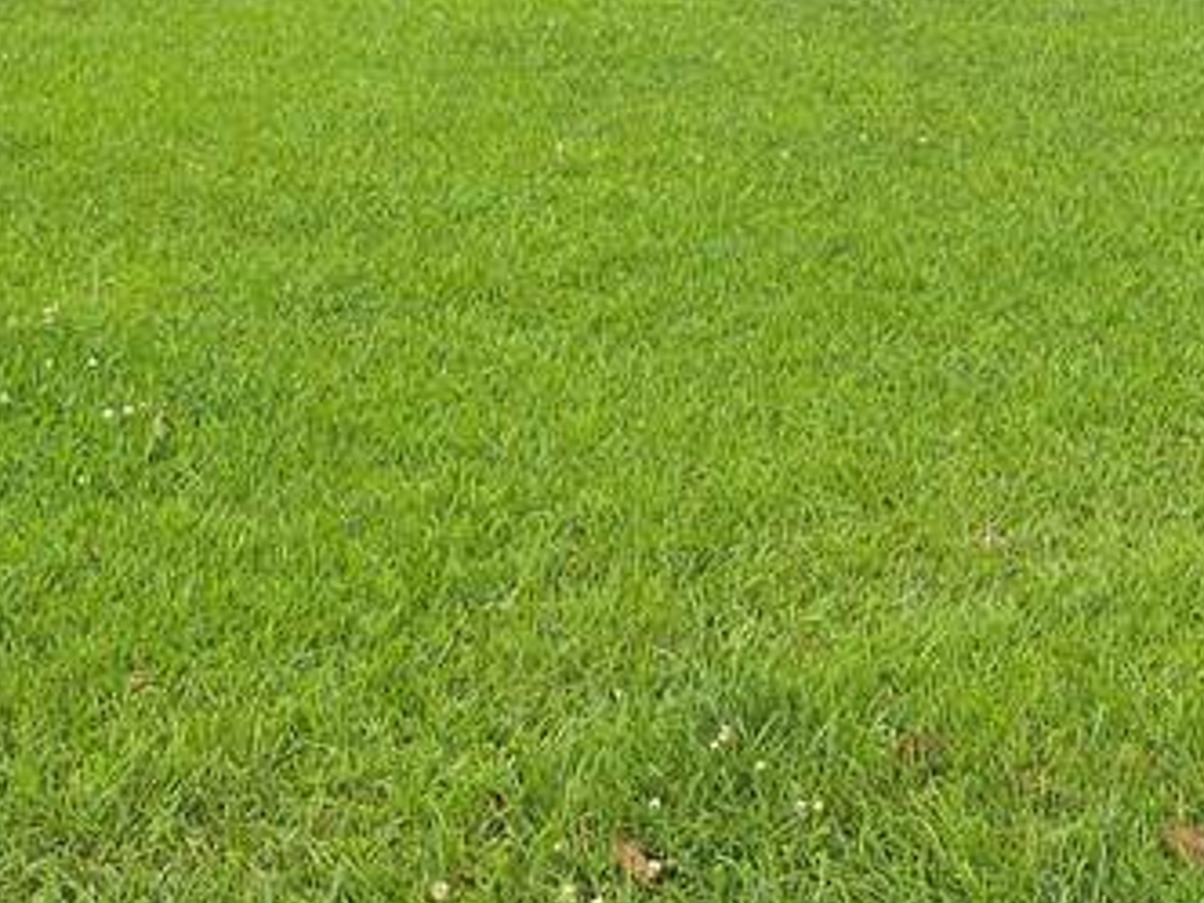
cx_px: 856
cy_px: -236
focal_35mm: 71
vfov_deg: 19.3
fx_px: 2469
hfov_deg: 27.1
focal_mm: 5.4
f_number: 1.8
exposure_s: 1/938
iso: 25
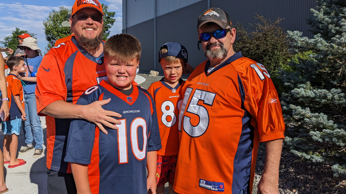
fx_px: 275
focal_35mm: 30
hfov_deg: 64.3
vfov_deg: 38.8
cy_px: 79
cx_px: 172
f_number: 1.73
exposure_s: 1/7812
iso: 57
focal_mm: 4.38
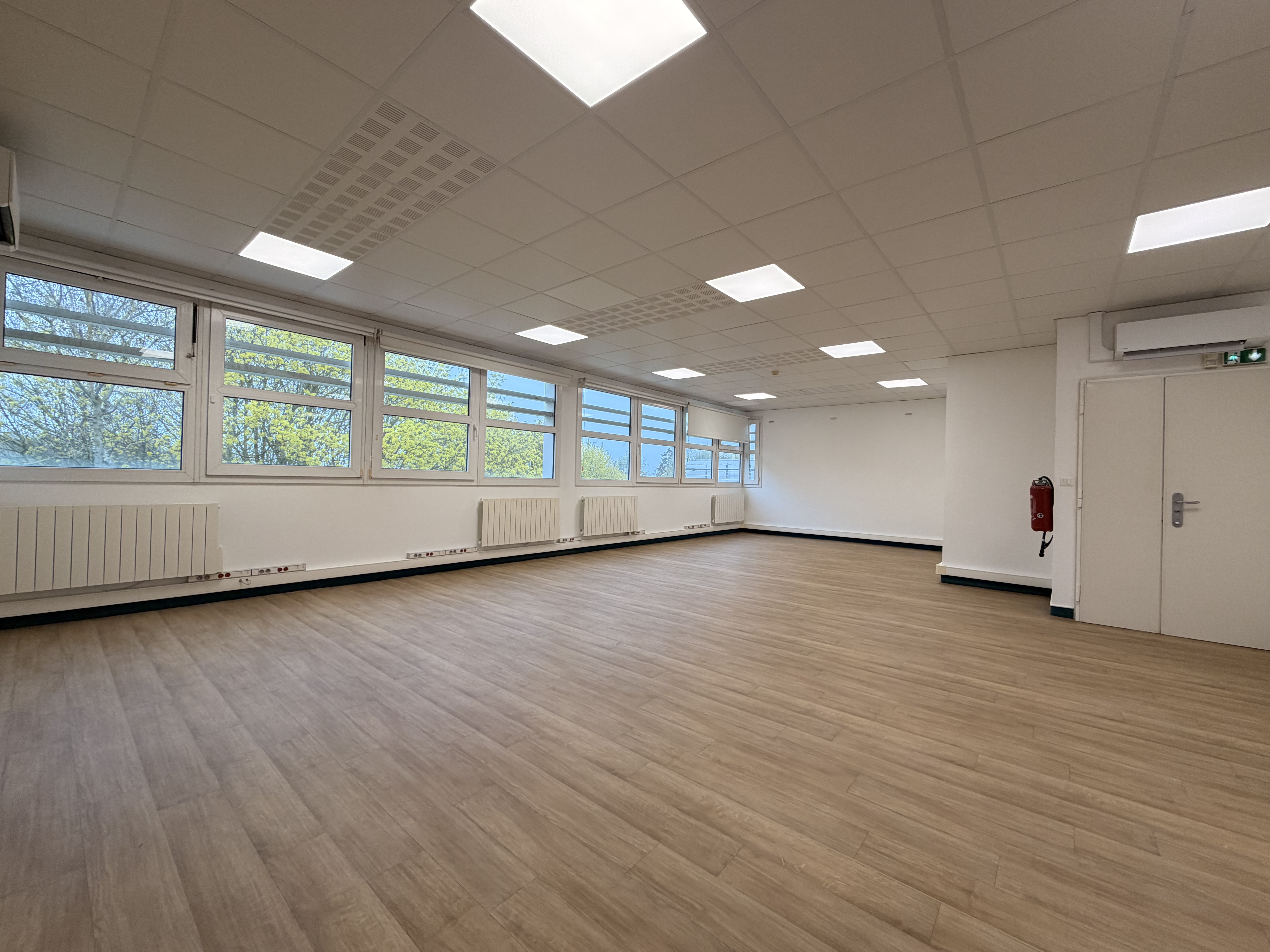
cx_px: 635
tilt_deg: +1.5
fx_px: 514
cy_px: 476
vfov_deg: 85.7
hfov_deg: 102.1
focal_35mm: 14
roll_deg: -1.1
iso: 100
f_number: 2.2
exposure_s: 1/100
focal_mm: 2.22
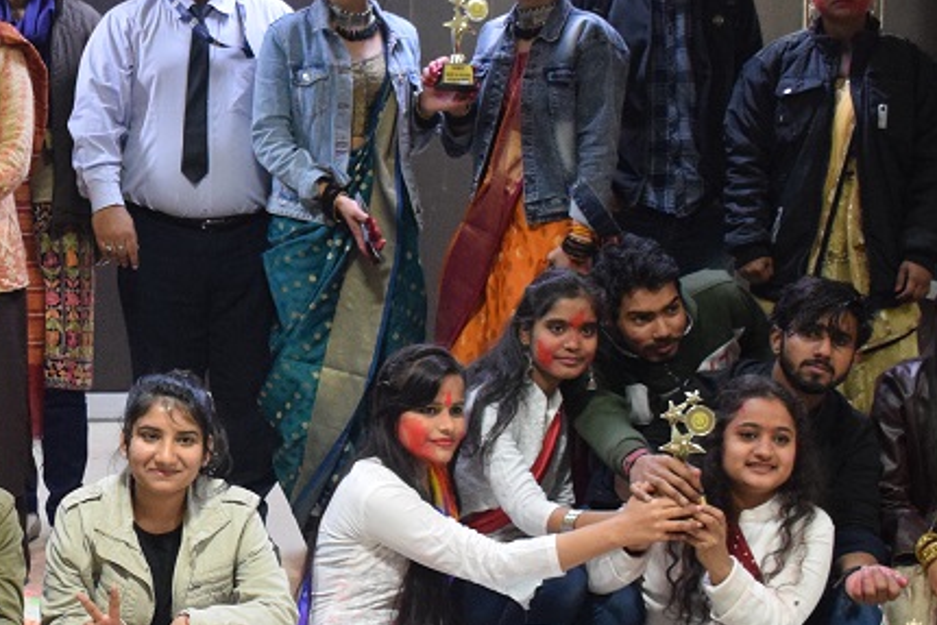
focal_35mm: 69
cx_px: 15
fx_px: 1796
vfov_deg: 19.7
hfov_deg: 27.6
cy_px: 254
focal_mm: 18
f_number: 3.5
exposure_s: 1/60
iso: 2500
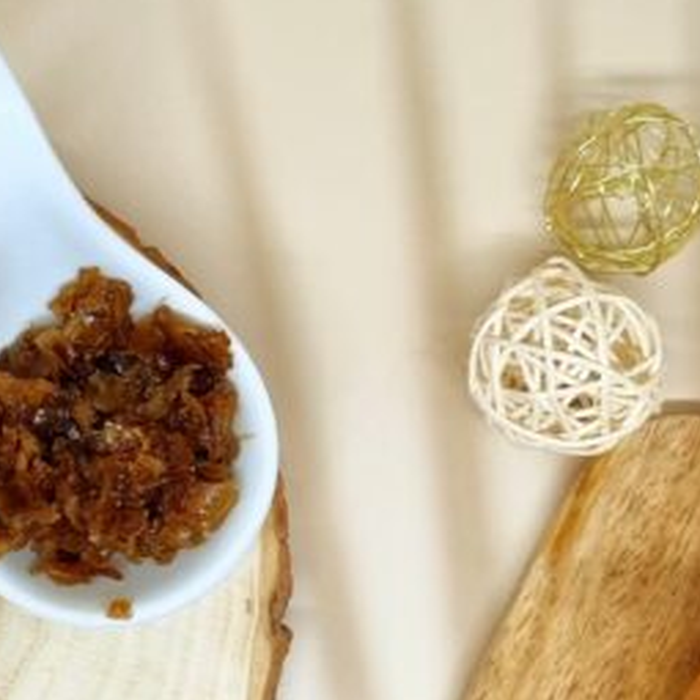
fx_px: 1235
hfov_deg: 30.9
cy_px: 673
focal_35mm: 54
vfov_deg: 29.8
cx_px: 143
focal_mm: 5.4
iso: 64
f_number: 1.8
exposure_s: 1/100
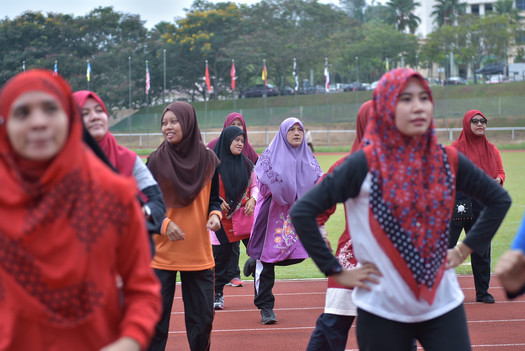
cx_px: 262
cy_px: 176
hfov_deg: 20.6
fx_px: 1445
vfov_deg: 13.8
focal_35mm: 99
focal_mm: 66
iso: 100
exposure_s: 1/200
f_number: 2.8
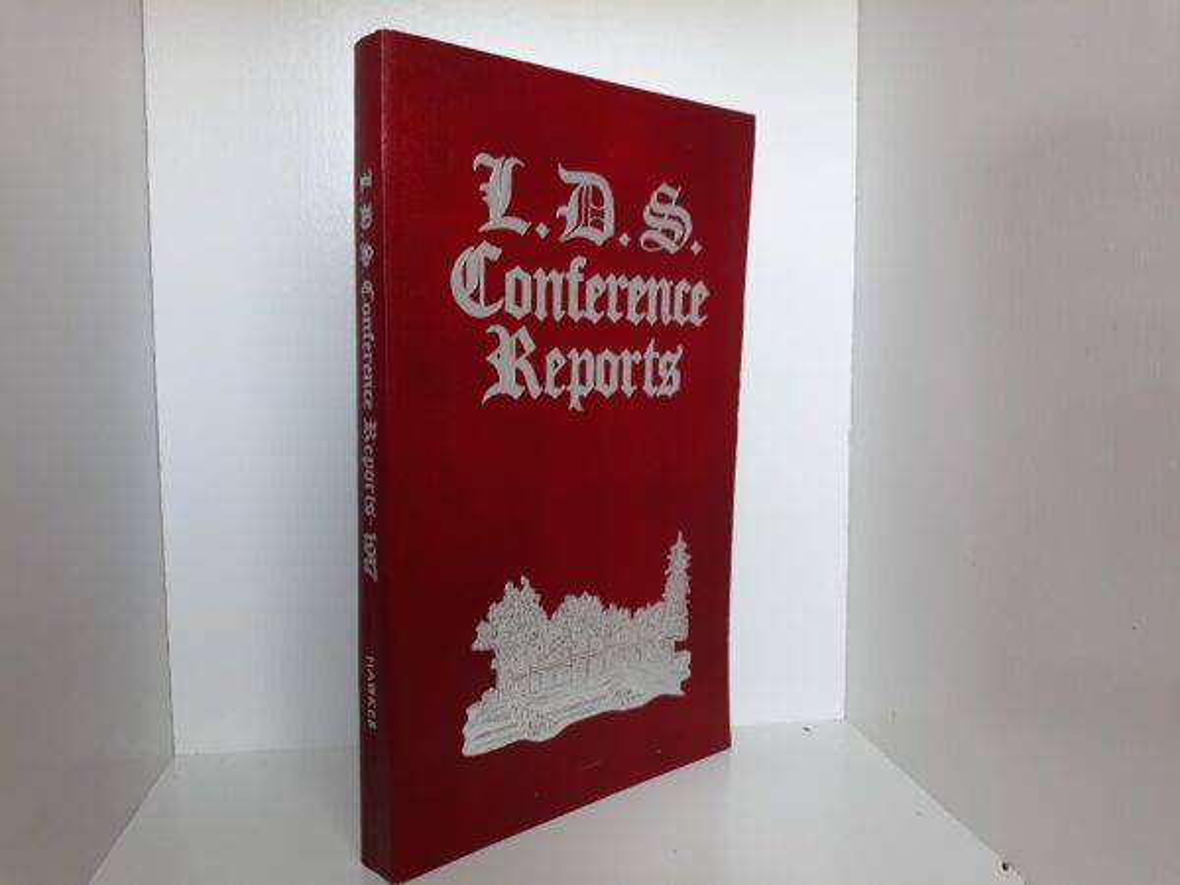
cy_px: 442
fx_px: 954
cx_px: 590
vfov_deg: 49.7
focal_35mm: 28
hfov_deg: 63.4
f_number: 1.7
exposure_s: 1/50
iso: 50
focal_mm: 3.7
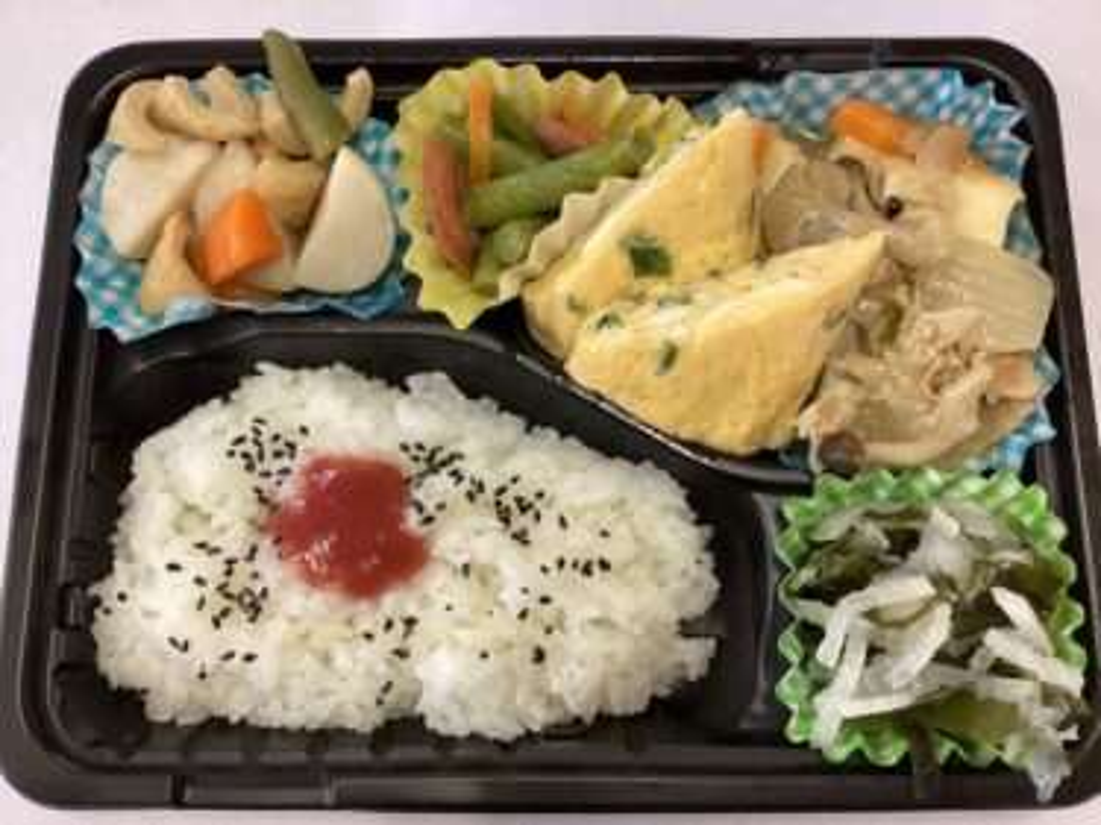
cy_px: 412
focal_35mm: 31
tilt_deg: -78.3
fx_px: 986
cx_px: 550
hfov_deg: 58.4
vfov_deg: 45.4
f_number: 2.4
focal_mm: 3.3
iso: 160
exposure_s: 1/60
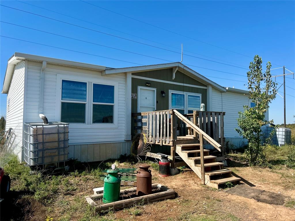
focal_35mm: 26
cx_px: 148
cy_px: 110
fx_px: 222
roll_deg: -0.3
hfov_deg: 67.3
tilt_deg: +4.7
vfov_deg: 53.1
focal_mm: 5.7
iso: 40
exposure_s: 1/16393
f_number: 1.5
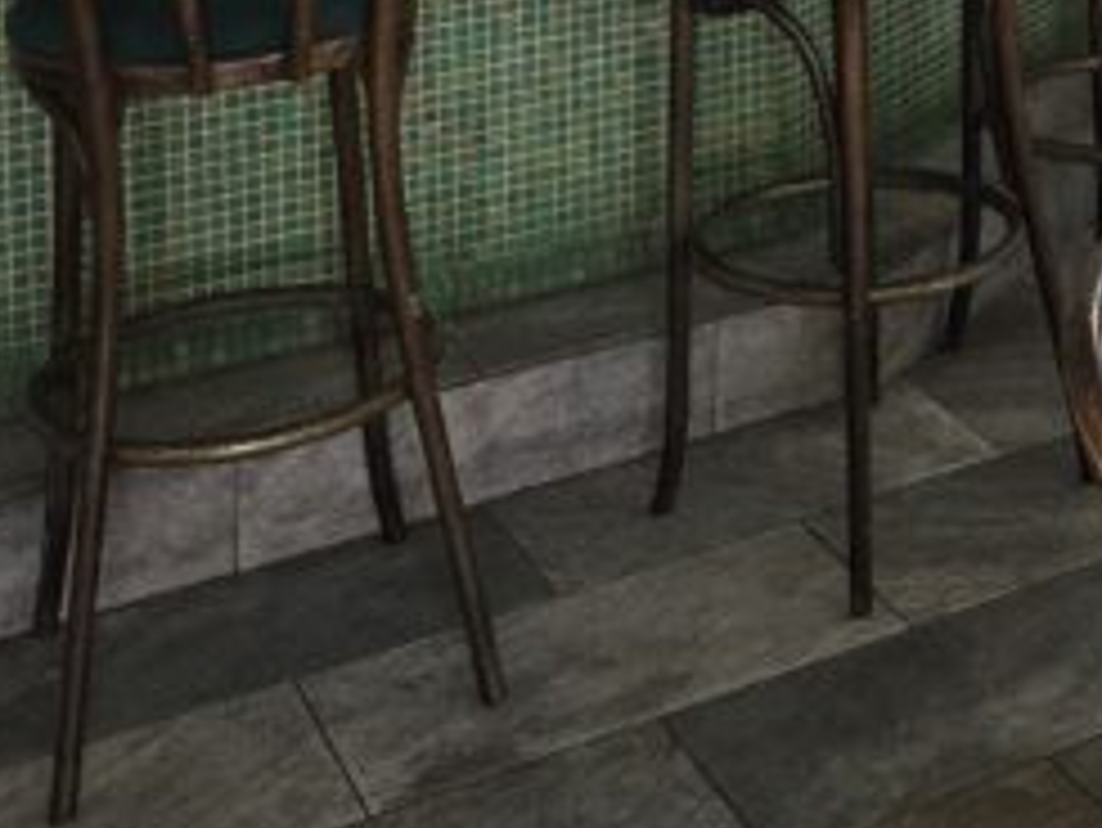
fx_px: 2293
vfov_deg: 18.1
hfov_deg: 25.2
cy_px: -432
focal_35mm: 72
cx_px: 1196
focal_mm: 6.3
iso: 125
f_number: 1.7
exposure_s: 1/100
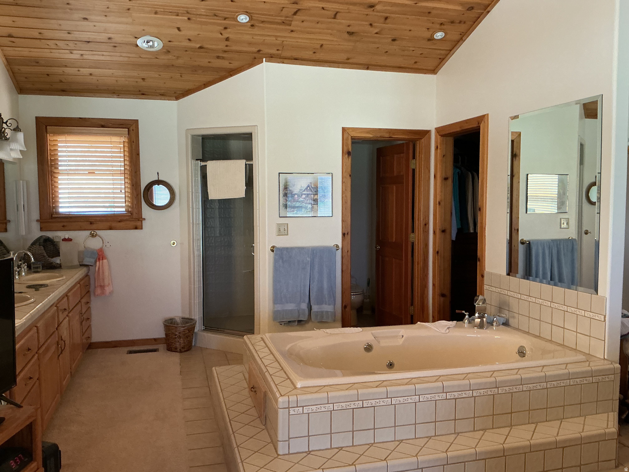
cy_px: 236
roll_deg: -0.2
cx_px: 314
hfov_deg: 61.7
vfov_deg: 48.2
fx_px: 527
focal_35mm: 29
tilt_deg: -4.3
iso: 160
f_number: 1.8
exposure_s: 1/60
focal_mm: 3
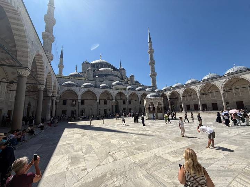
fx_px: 101
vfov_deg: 85.7
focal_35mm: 14
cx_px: 125
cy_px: 94
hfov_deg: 102.1
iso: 50
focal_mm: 2.22
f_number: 2.2
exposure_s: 1/2506
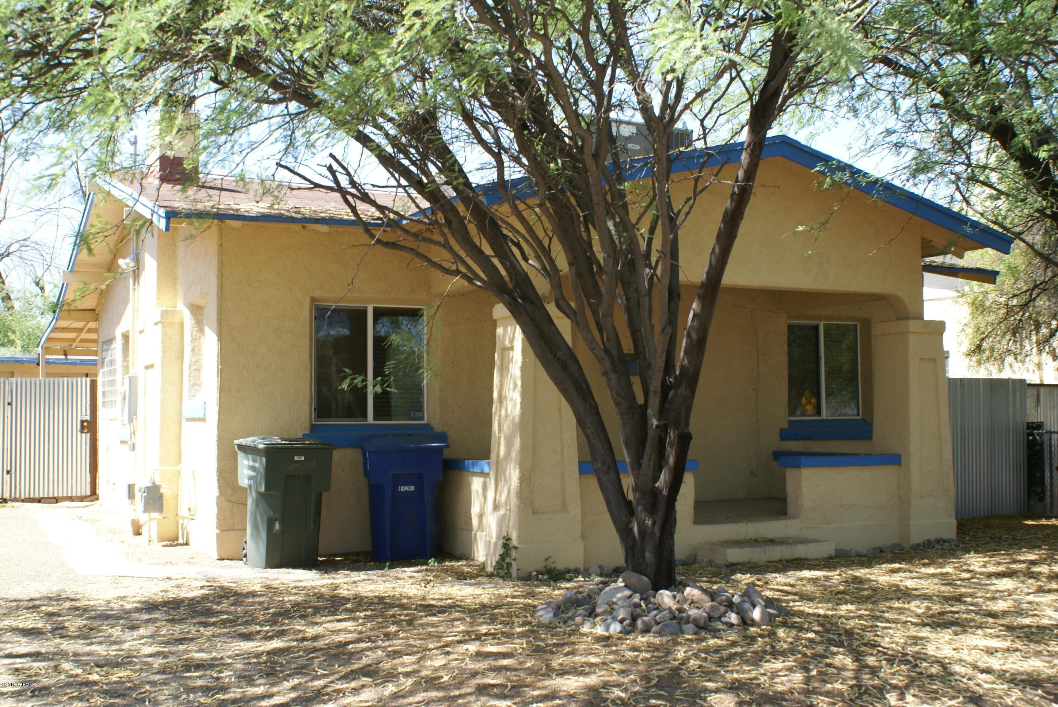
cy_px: 354
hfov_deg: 49.5
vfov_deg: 34.3
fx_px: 1147
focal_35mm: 39
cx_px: 529
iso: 100
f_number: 9
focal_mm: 26
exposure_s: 1/80
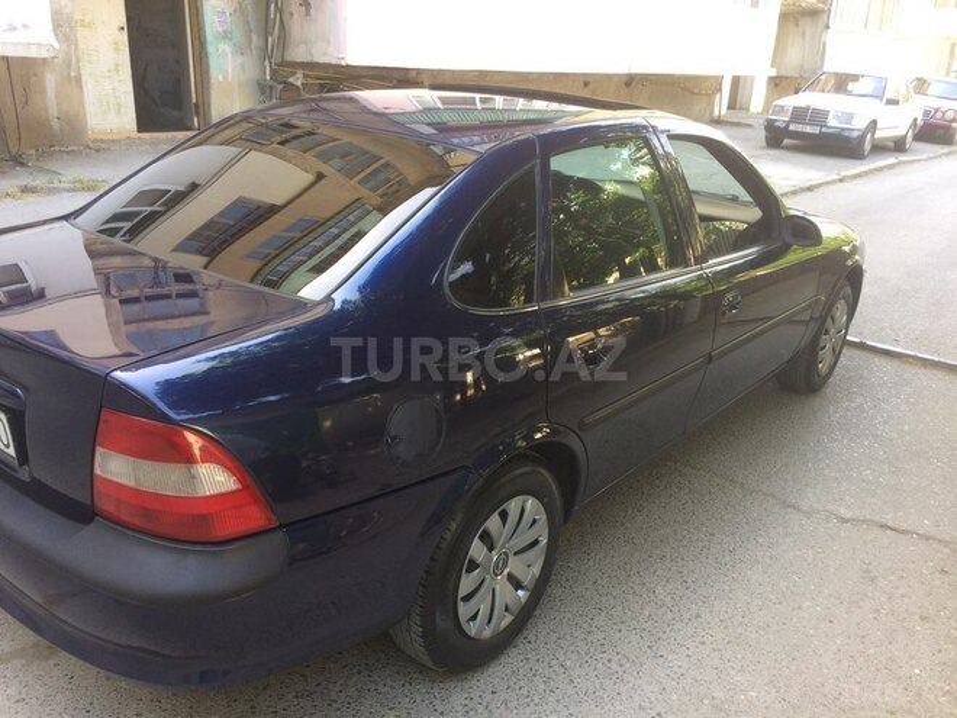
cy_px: 359
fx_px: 802
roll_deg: -2.0
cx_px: 478
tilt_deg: -19.7
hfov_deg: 61.7
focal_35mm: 29
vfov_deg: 48.2
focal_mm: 4.15
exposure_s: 1/100
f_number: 2.2
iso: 40
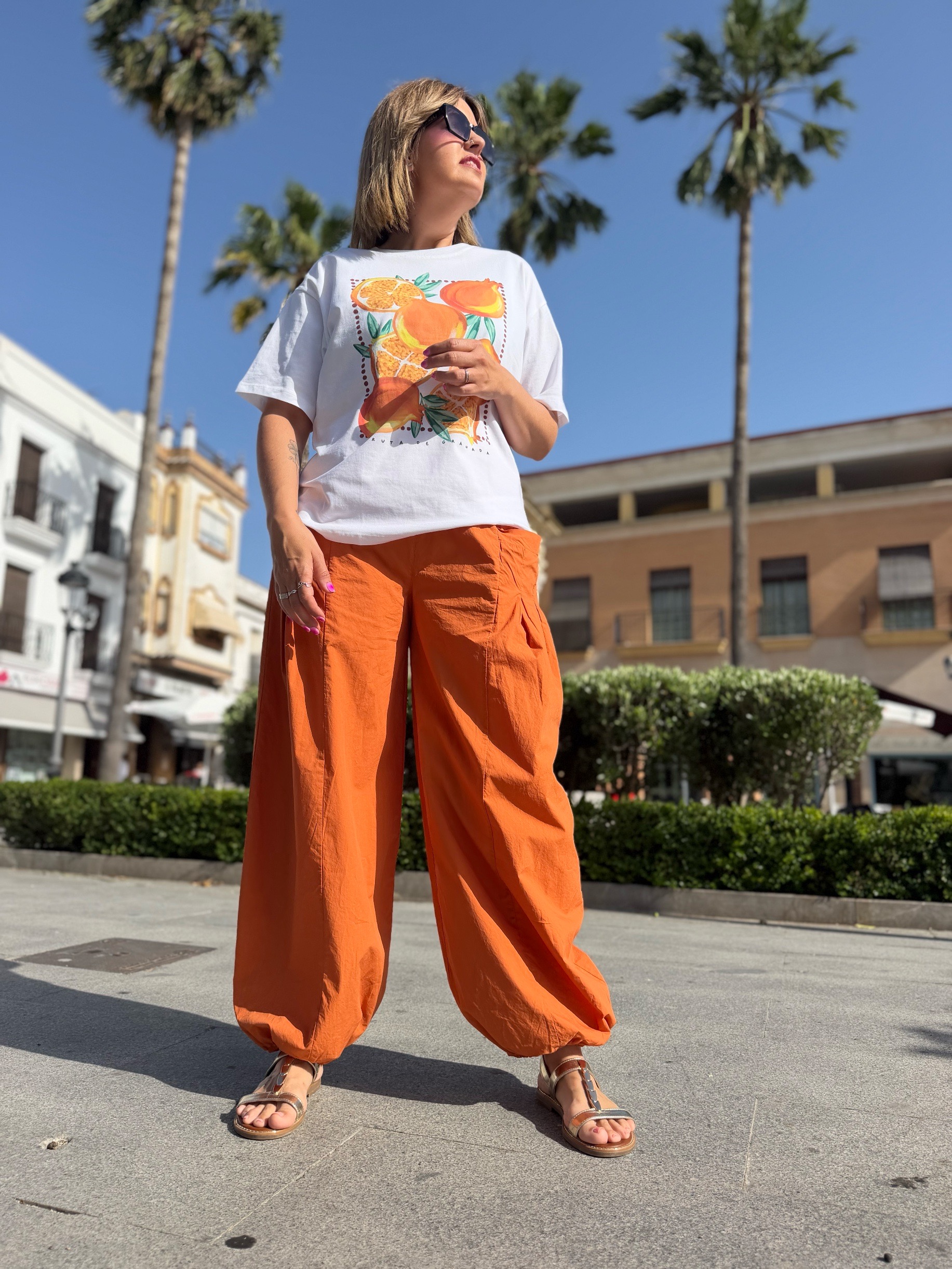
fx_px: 880
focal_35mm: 24
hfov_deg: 56.8
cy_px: 634
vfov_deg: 71.6
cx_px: 476
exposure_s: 1/5714
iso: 80
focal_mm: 6.76
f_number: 1.78
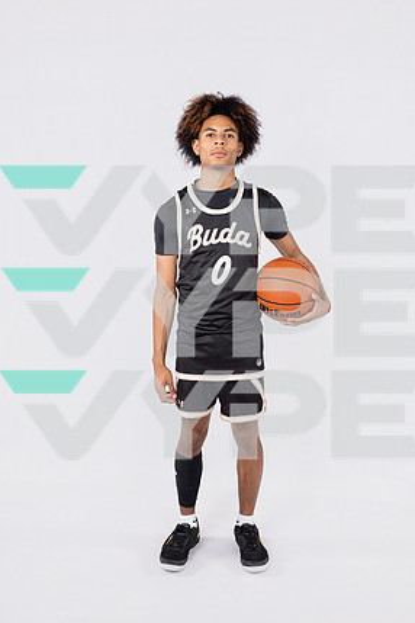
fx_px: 739
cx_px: 216
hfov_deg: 31.4
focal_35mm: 43
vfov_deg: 45.7
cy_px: 314
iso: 200
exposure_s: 1/250
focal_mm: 40.7
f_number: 4.5
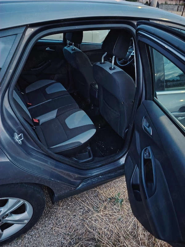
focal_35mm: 24
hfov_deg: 56.8
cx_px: 92
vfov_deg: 71.6
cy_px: 124
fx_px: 171
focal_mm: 5.25
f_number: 1.75
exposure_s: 1/16.7
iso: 19648
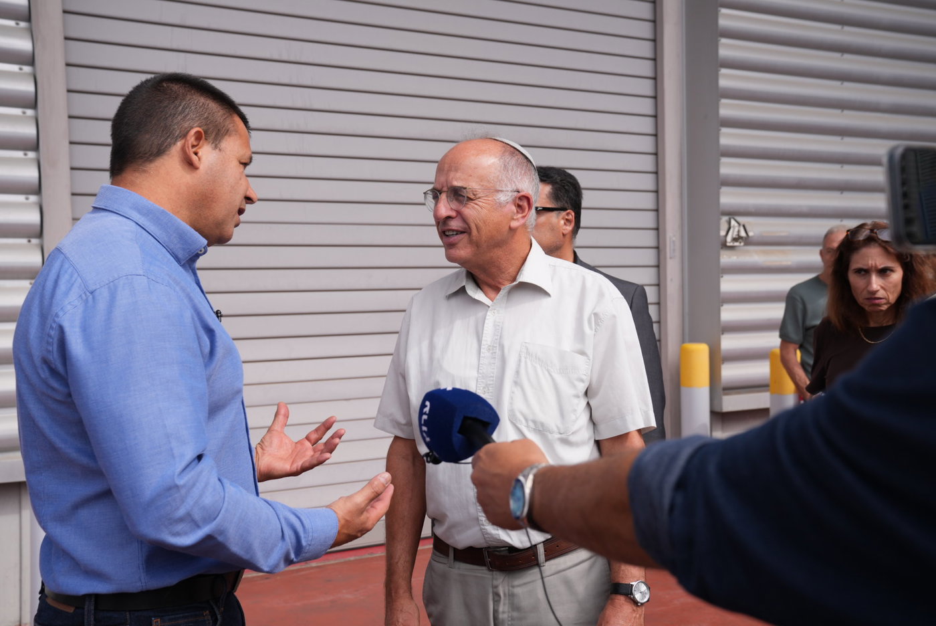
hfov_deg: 51.8
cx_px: 468
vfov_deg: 36.0
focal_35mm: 37
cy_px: 313
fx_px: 963
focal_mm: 37
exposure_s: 1/500
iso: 200
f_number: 5.6
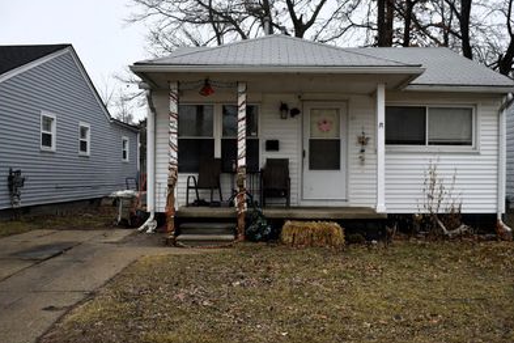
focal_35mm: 42
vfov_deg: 31.9
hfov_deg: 46.4
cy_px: 181
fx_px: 600
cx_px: 275
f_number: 3.8
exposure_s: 1/160
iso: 100
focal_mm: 22
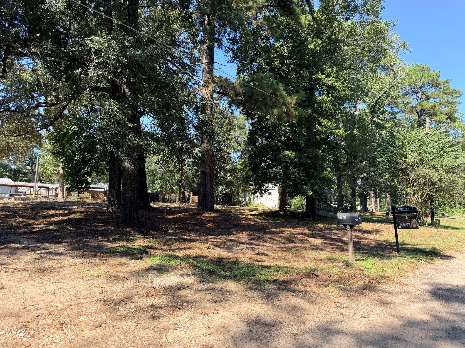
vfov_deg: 56.8
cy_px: 174
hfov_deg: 71.6
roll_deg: -0.4
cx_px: 232
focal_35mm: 24
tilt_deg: +5.5
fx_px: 322
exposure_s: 1/1075
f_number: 1.78
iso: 80
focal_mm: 6.76
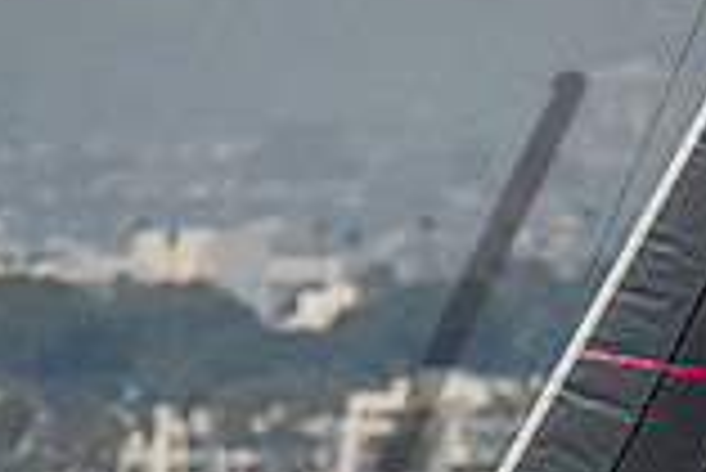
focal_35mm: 1833
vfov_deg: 0.8
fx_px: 35980
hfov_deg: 1.1
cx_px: 760
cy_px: 789
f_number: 5.6
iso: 450
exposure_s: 1/4000
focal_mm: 400
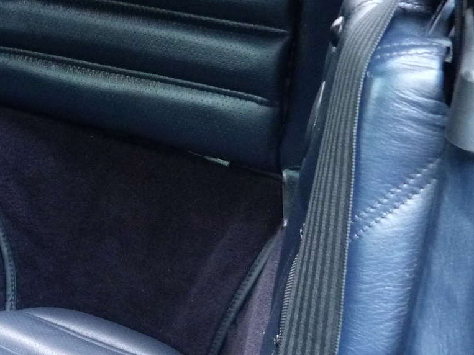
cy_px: 81
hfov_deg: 23.9
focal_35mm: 76
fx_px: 1041
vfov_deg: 19.2
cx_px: -53
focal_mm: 5.2
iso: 400
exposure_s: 1/10
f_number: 2.9
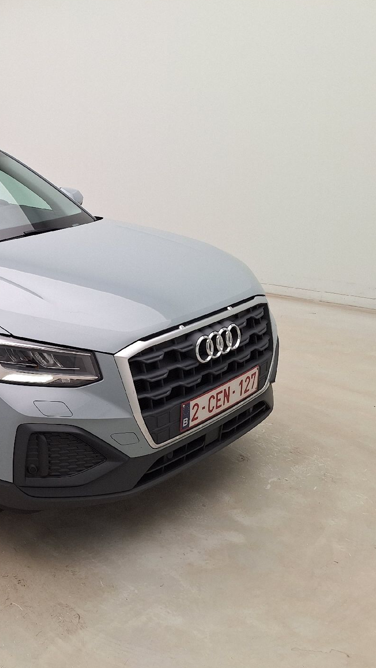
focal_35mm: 34
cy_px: 333
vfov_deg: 58.0
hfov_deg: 31.1
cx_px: -29
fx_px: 603
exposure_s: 1/103
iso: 40
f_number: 1.8
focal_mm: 5.54
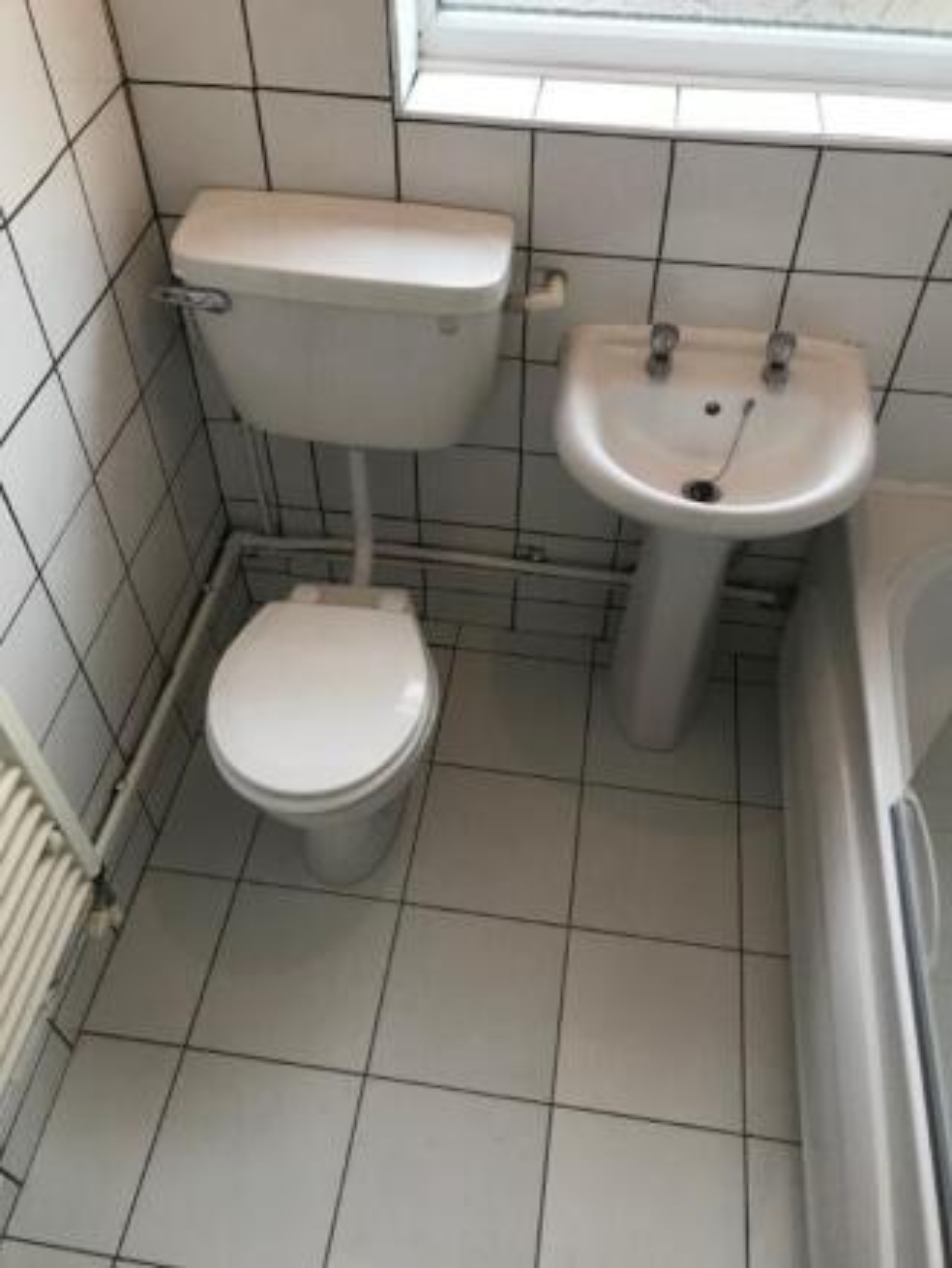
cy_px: 634
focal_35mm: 28
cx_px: 476
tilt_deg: -48.1
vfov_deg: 63.4
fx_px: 1026
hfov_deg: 49.8
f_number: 1.8
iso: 32
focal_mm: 3.99
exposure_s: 1/33
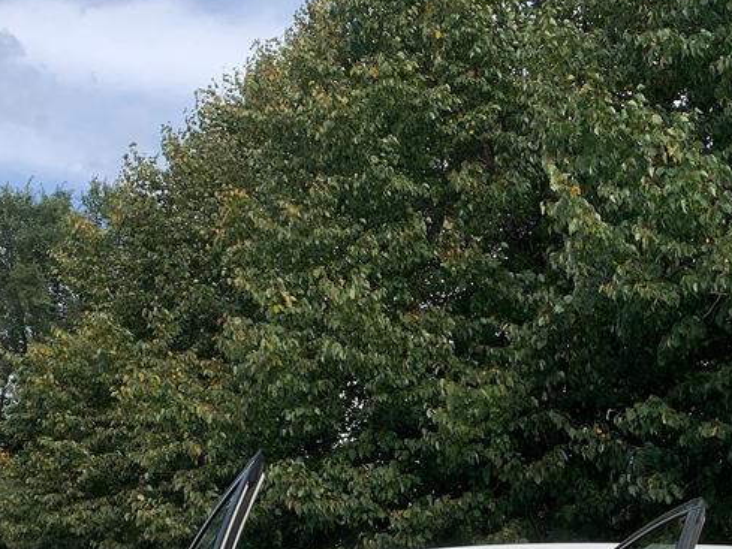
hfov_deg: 28.3
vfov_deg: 20.9
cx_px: 522
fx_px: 1438
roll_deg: +0.4
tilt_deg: +4.9
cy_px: 540
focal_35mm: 68
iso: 25
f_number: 1.8
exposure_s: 1/1065
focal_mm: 4.25
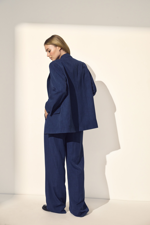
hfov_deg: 24.2
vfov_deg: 35.6
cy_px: 112
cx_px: 75
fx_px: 350
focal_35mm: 56
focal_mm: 56
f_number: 6.3
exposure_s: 1/500
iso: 2000
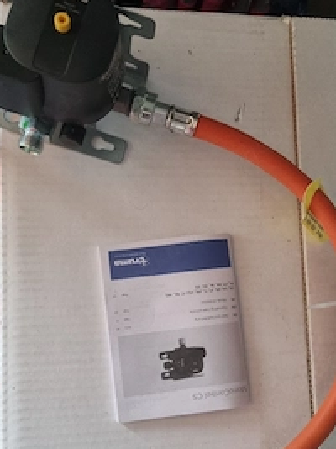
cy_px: 276
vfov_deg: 47.5
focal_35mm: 39
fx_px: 505
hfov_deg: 36.7
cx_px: 198
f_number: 1.8
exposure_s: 1/25
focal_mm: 5.4
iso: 500
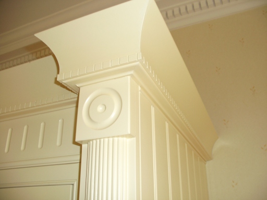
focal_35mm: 33
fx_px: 255
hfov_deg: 55.4
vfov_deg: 42.9
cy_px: 100
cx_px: 134
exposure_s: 1/80
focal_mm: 7.1
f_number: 2.8
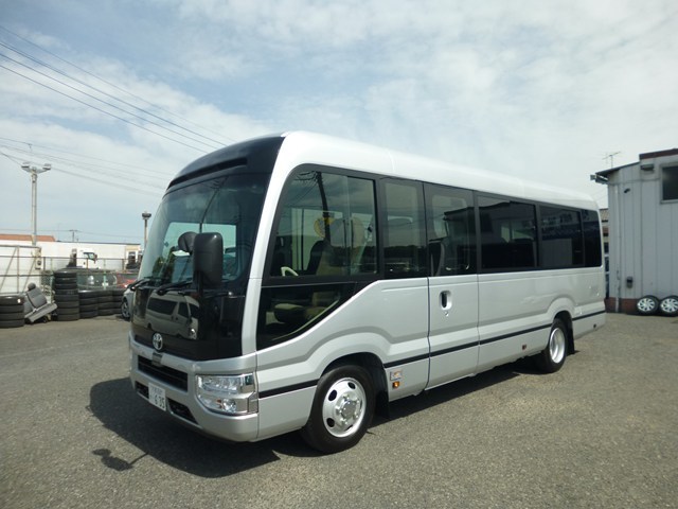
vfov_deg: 56.8
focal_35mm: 24
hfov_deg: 71.6
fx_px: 470
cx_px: 339
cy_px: 254
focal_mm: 4.3
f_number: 9
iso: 100
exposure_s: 1/250
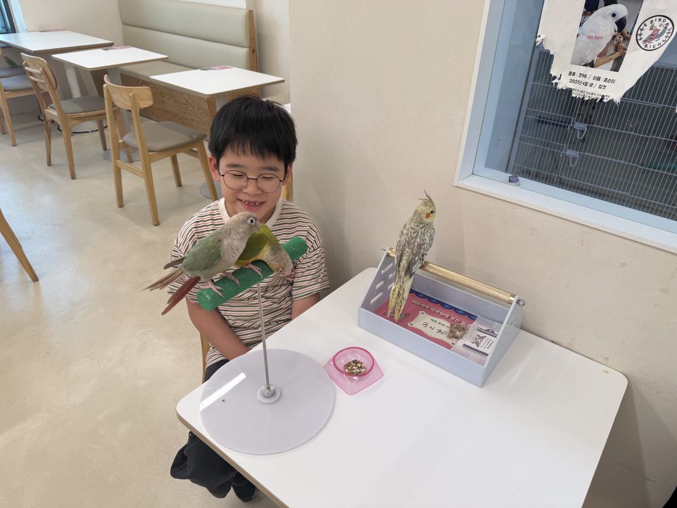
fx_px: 469
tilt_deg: -31.3
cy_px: 254
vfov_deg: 56.8
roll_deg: -2.3
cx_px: 338
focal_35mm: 24
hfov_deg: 71.6
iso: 50
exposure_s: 1/127
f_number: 1.78
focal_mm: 6.76
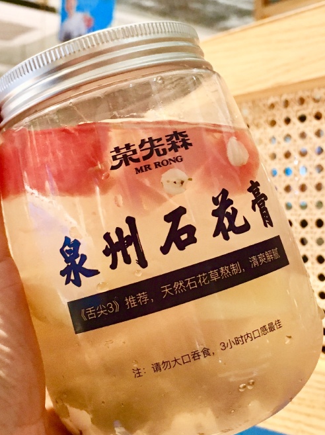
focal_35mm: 53
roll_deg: +0.5
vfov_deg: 36.2
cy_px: 197
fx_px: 664
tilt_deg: +2.0
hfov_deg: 27.5
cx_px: 165
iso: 200
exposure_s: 1/33
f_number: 2.2
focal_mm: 4.15
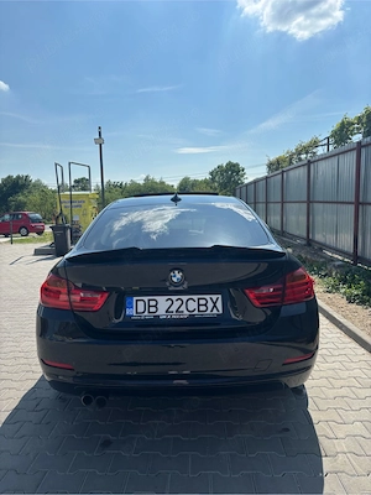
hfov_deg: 53.1
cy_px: 248
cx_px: 186
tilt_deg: -7.7
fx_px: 372
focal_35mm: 26
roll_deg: +0.5
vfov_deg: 67.3
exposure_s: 1/5618
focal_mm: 5.96
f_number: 1.6
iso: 50
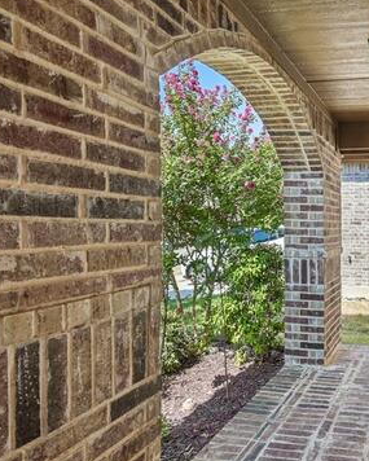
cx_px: 338
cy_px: 225
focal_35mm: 27
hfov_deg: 47.3
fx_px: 368
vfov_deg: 64.0
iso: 400
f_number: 8
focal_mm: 16
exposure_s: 1/200
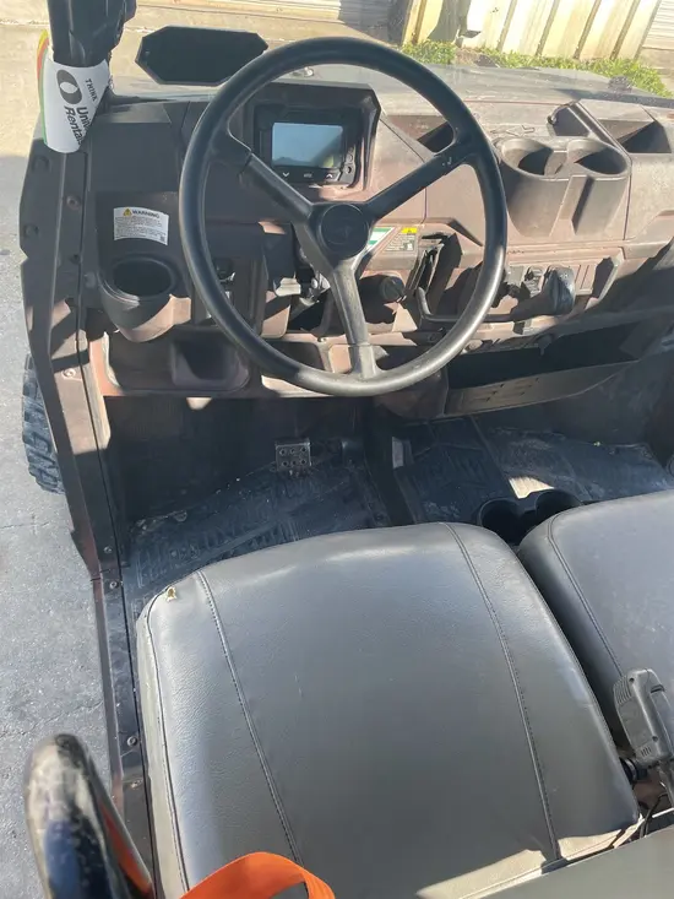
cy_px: 450
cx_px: 337
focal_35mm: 26
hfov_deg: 53.1
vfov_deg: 67.3
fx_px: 675
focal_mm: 4.2
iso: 32
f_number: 1.6
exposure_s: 1/407
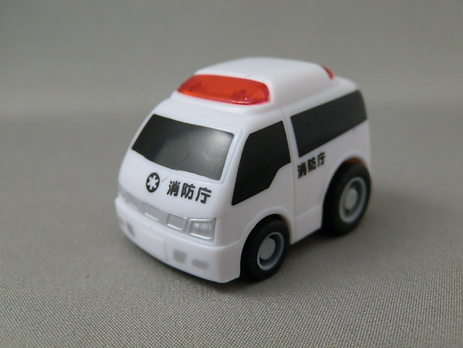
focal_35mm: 34
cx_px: 232
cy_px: 174
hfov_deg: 54.0
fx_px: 455
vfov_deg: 41.8
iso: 200
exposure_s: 1/10
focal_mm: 6.17
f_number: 3.5
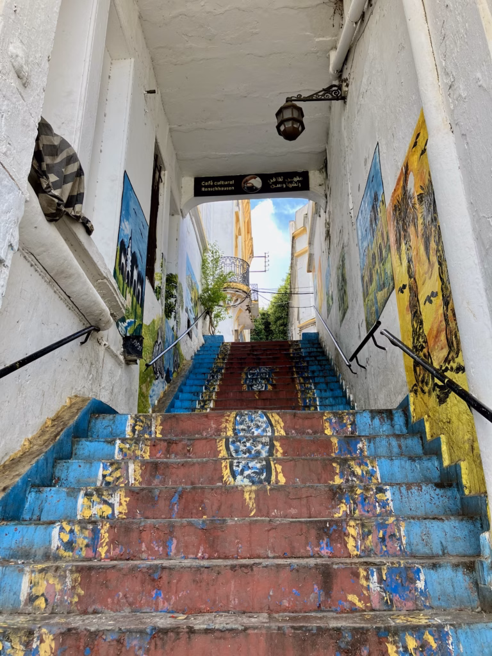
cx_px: 246
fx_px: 531
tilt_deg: +24.1
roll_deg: +0.7
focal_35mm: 28
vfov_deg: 63.4
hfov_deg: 49.7
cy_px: 328
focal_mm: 3.99
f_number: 1.8
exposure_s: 1/161
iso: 32
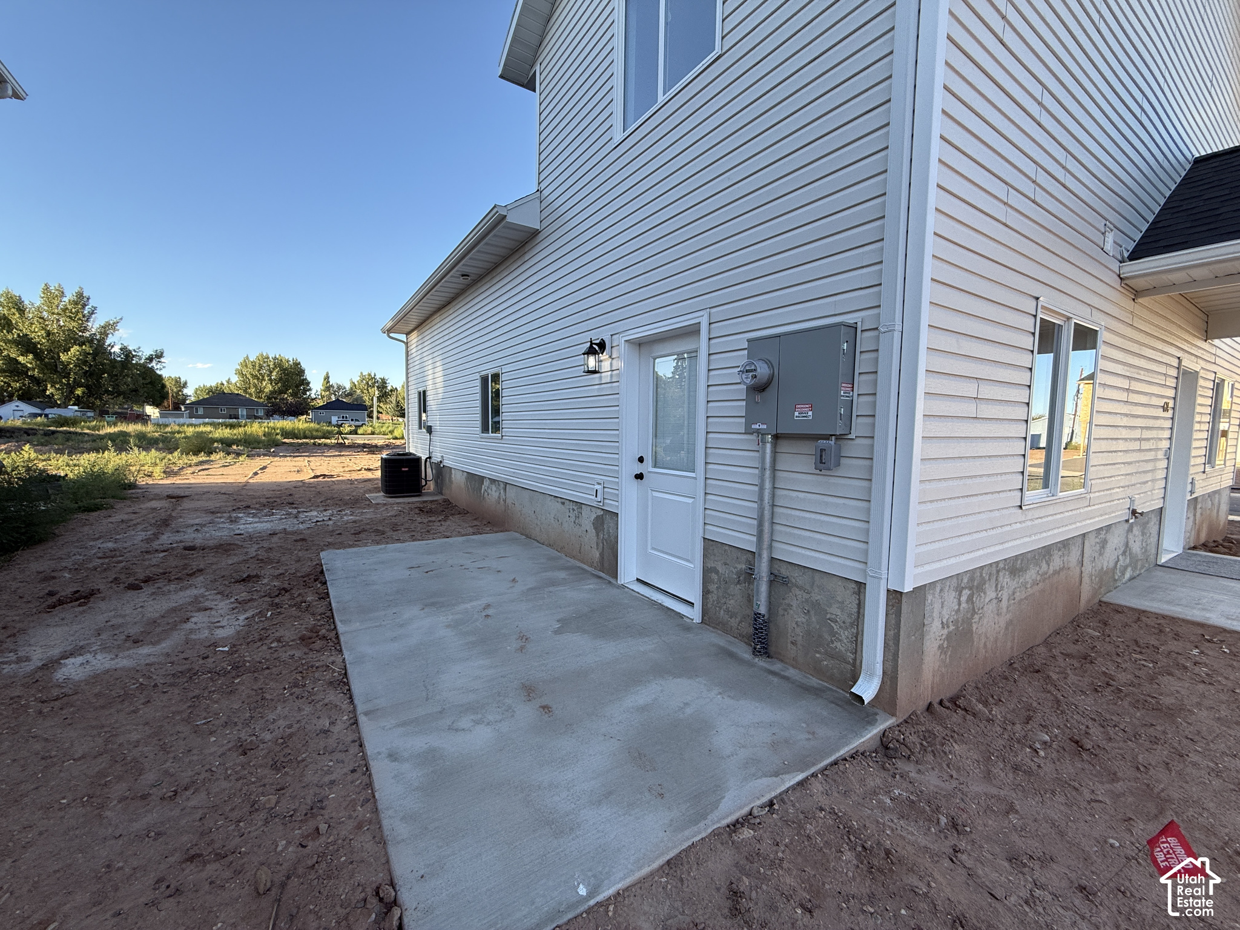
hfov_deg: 102.1
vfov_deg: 85.7
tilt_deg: -3.3
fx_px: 502
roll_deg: -1.2
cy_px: 465
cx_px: 620
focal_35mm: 14
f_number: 2.2
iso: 64
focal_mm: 2.22
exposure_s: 1/458
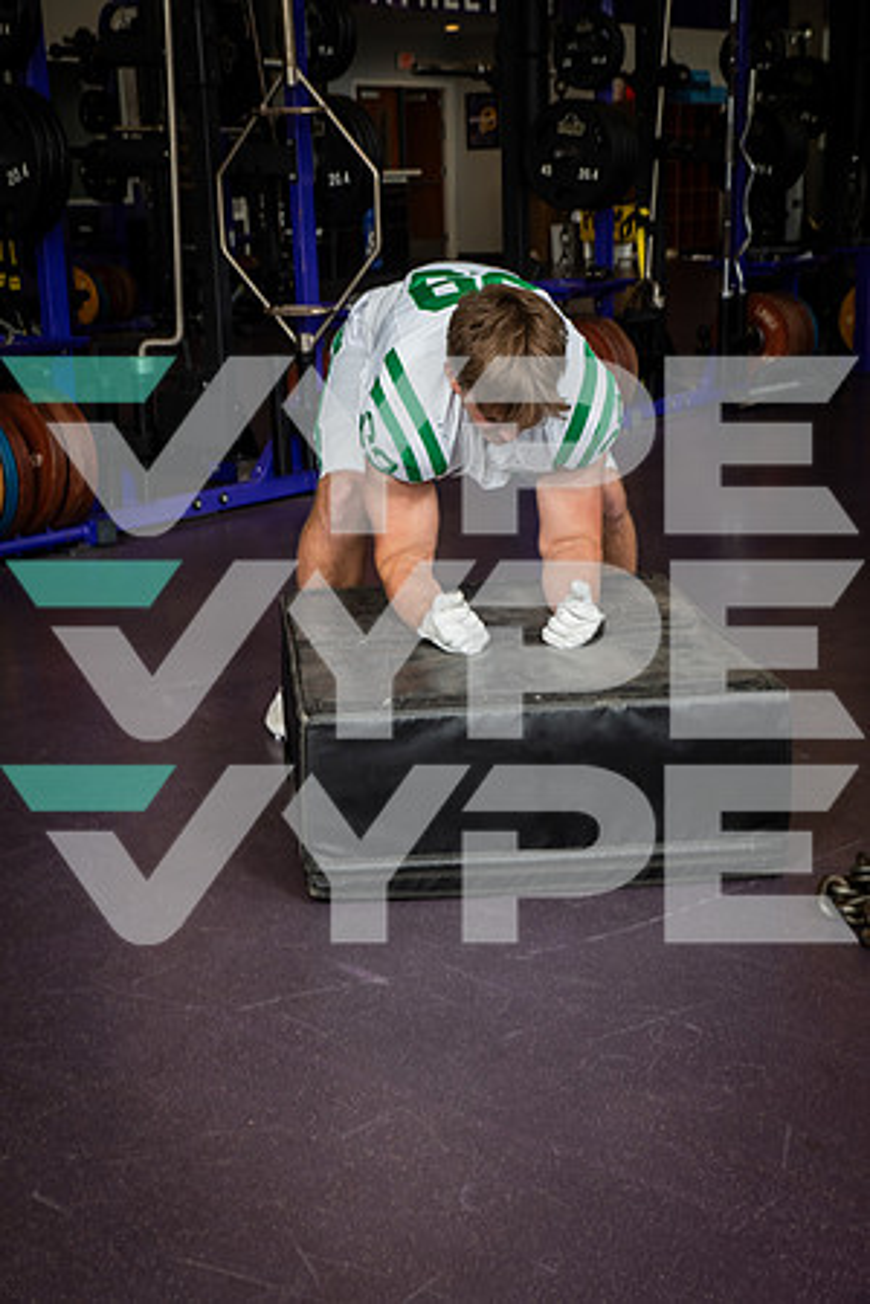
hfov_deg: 26.0
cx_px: 435
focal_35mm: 52
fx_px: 1885
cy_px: 652
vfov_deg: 38.2
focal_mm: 52
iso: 800
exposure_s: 1/250
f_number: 7.1
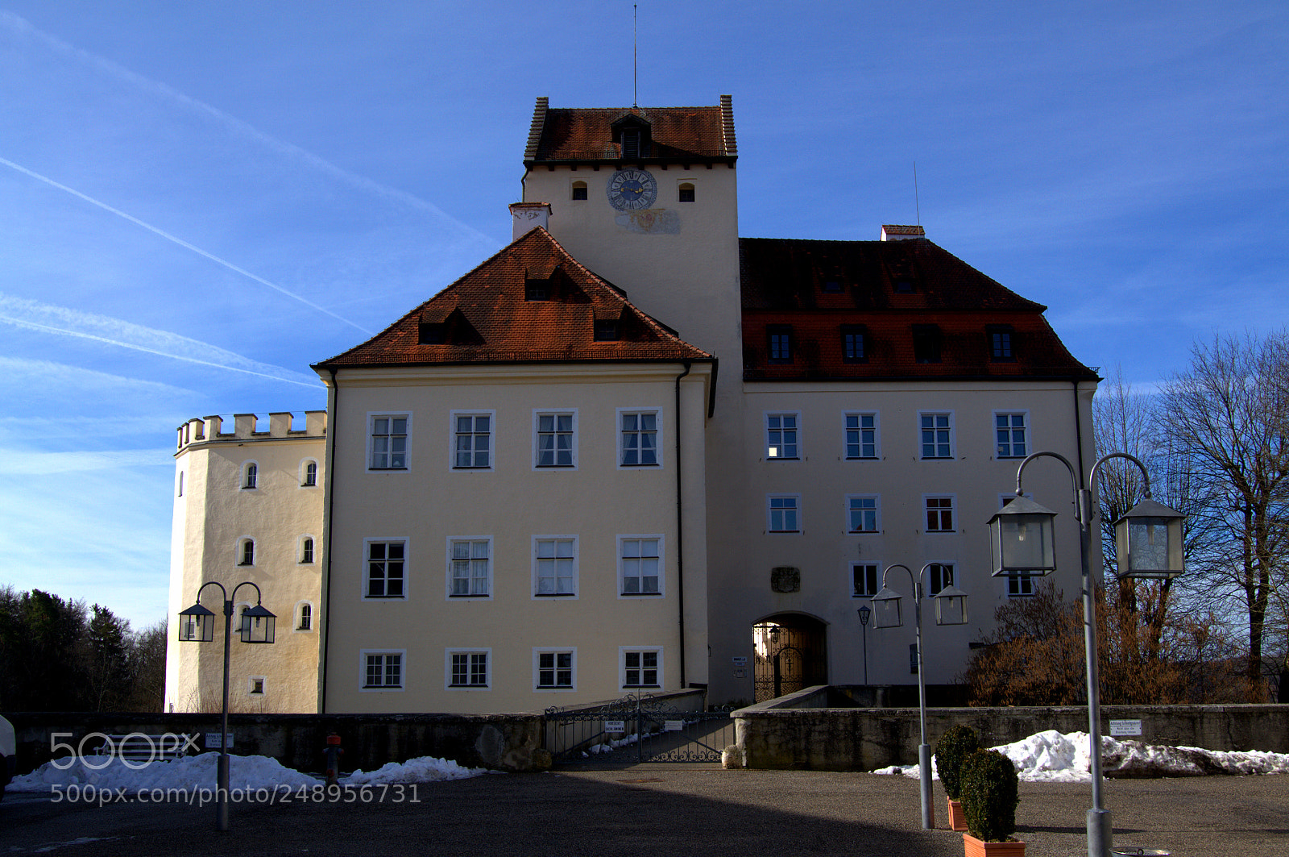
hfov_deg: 53.2
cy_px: 428
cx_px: 644
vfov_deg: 36.8
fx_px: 1288
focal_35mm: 36
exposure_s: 1/200
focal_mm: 24
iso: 200
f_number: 11
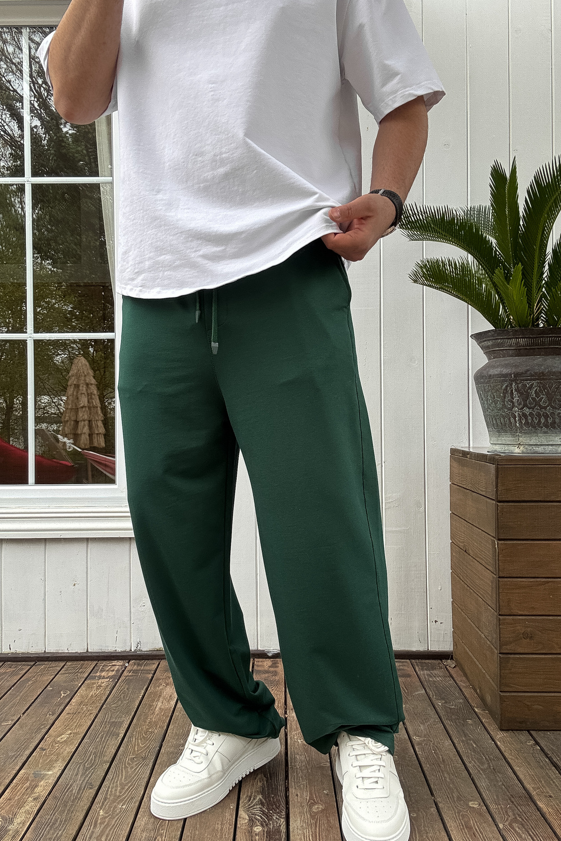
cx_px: 264
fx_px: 748
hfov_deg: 41.1
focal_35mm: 32
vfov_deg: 58.7
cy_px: 422
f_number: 1.9
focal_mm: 2.69
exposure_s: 1/120
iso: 20
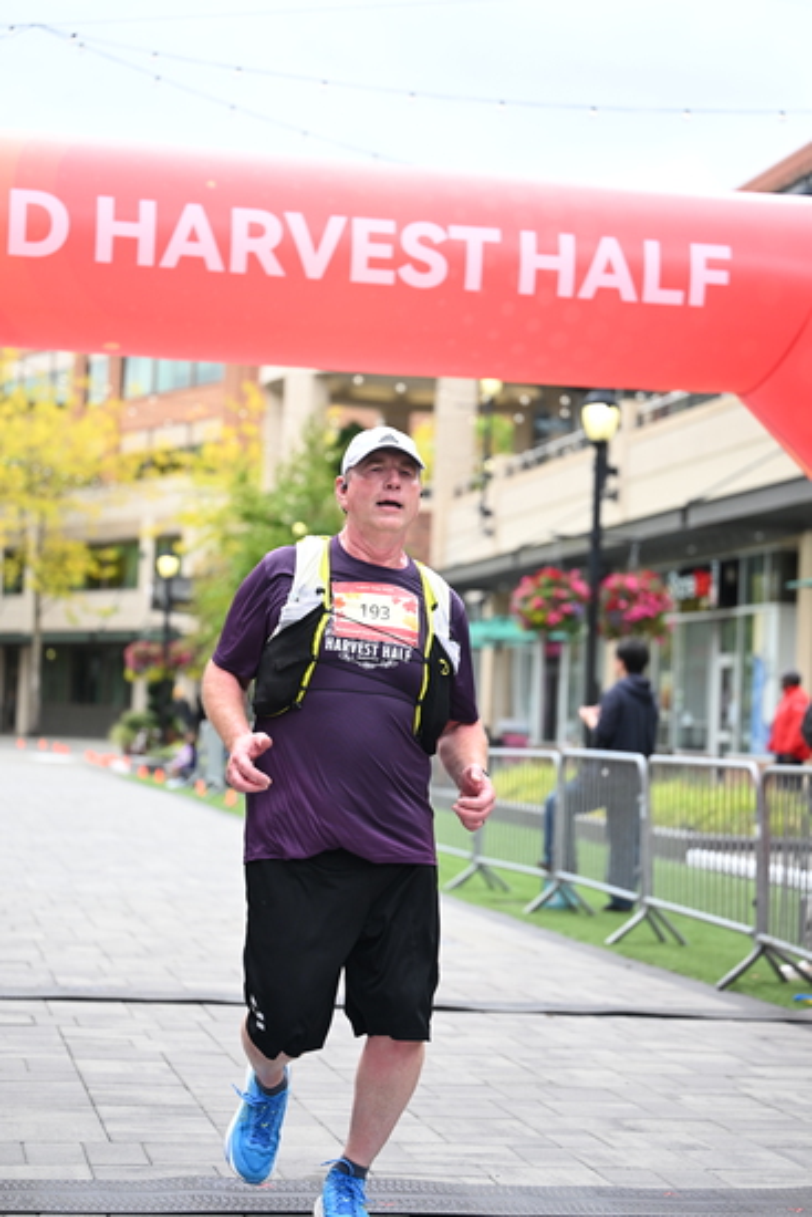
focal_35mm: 70
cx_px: 406
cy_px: 608
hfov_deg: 19.5
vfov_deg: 28.8
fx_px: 2367
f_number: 2.8
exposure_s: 1/1600
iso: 640
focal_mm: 70
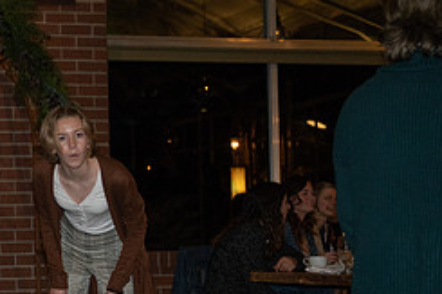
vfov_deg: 15.1
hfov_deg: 21.6
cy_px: 188
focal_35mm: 90
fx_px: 1104
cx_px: -27
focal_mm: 38
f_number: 2.8
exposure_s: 1/250
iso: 2500
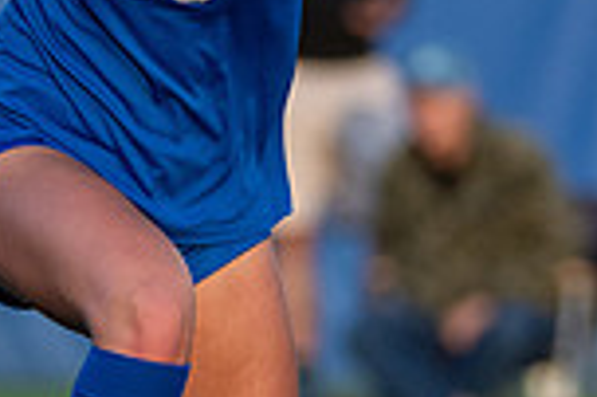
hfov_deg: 1.1
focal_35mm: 1833
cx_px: 465
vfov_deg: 0.7
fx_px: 30364
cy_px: 3
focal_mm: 290
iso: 720
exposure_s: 1/1000
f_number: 4
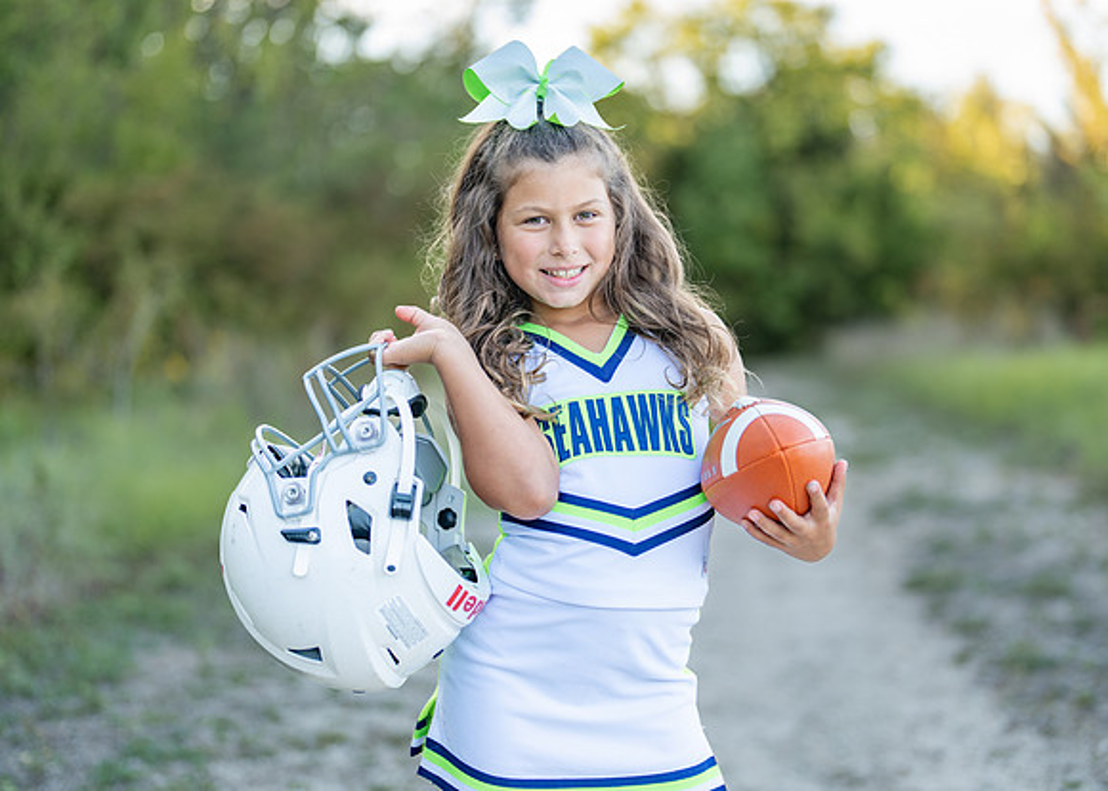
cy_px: 396
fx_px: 1749
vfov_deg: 25.5
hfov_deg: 35.1
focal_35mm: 56
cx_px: 598
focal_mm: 50
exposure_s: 1/640
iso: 100
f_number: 1.2
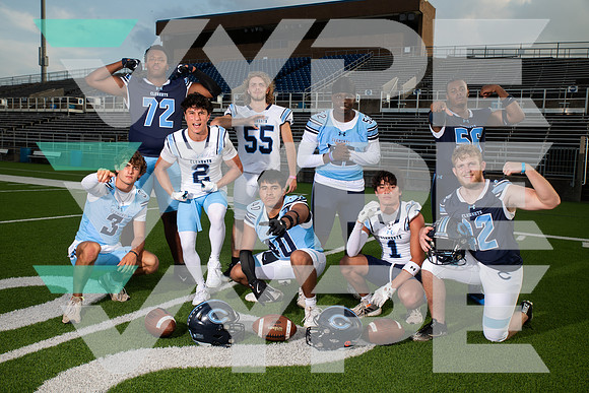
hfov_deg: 55.8
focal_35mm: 34
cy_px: 196
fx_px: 556
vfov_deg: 38.9
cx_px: 294
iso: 160
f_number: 7.1
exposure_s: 1/320
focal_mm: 34
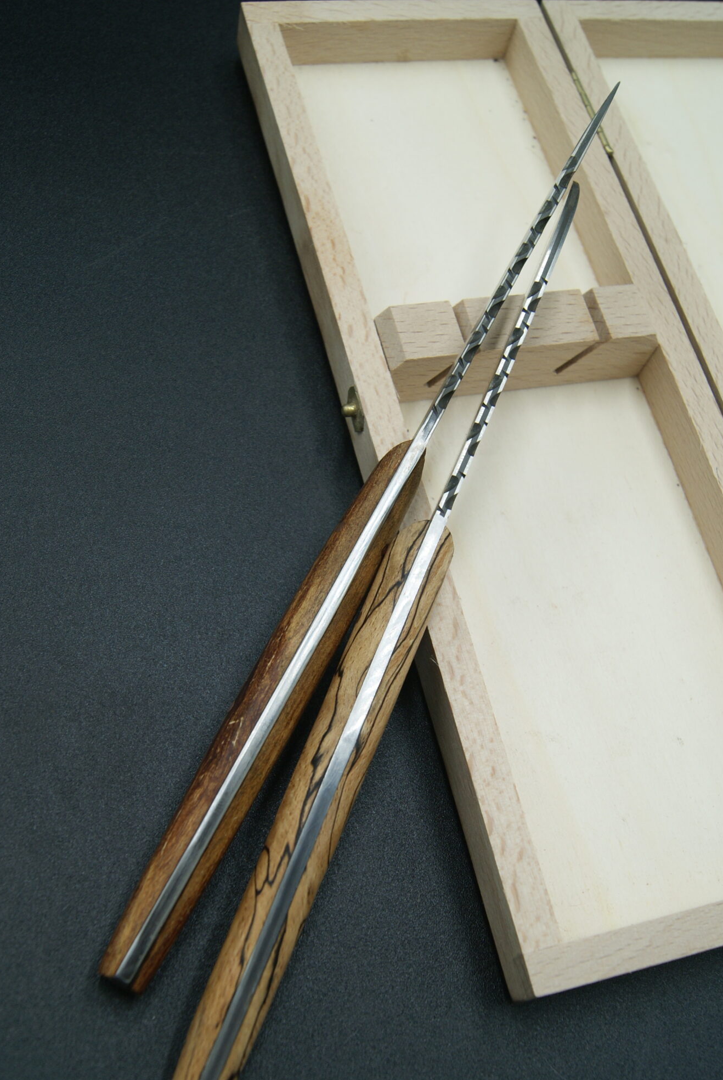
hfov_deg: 34.3
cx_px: 352
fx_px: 1171
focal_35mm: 39
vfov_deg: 49.3
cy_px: 616
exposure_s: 1/80
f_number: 5.6
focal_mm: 20
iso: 100
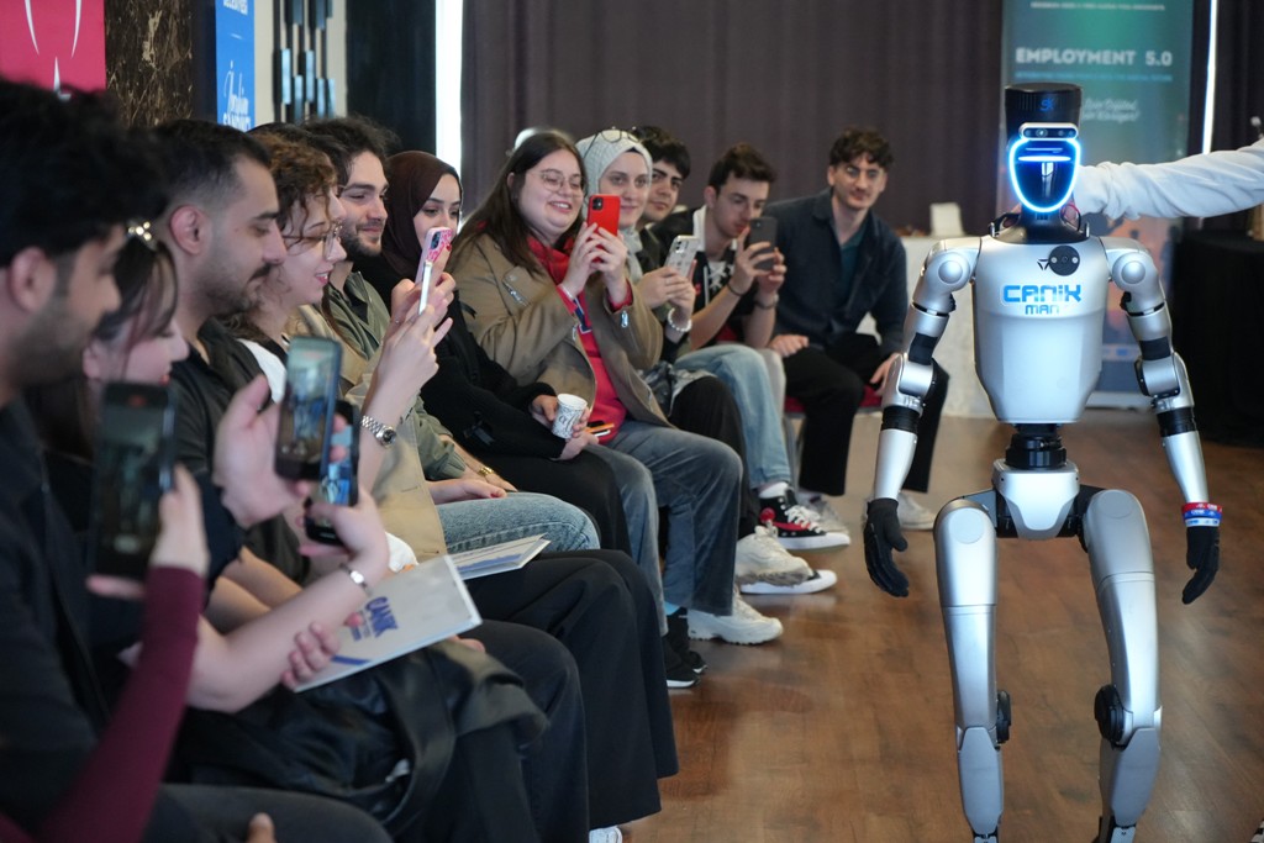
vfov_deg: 19.5
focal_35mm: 70
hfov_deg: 28.8
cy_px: 422
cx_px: 632
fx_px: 2458
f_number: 4
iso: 6400
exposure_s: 1/160
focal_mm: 70
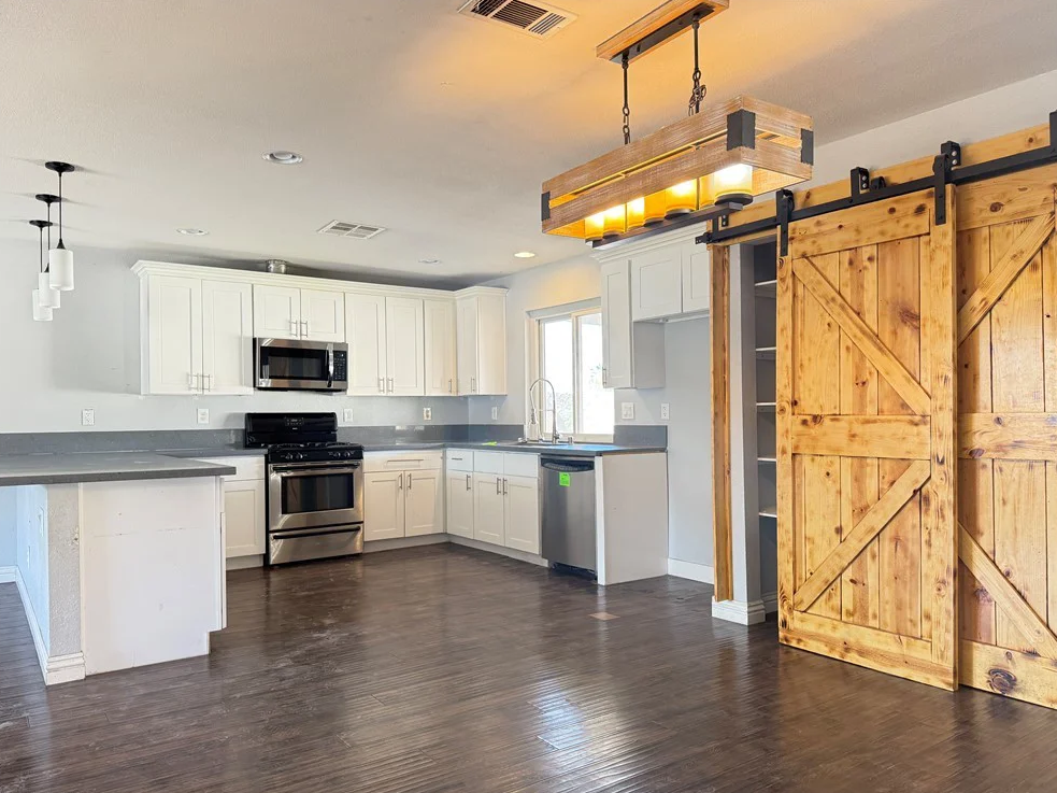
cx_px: 517
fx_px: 763
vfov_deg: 54.9
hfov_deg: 69.4
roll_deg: +0.4
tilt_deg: +0.9
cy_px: 409
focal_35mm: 25
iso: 250
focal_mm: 6.76
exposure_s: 1/60
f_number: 1.78
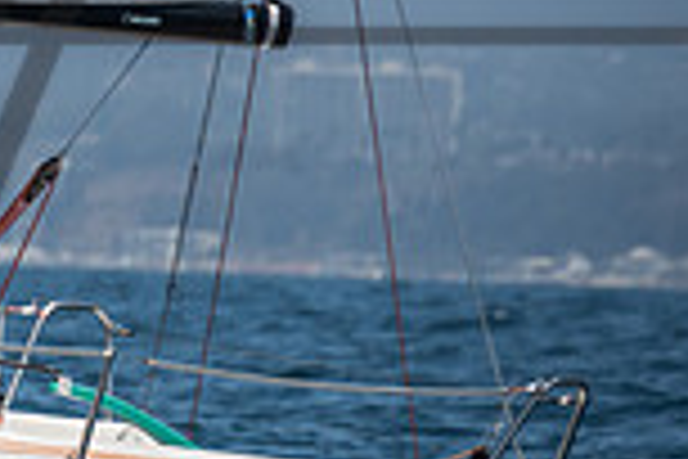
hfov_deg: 3.0
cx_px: -540
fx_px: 13014
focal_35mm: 681
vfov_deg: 2.0
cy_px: 142
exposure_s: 1/1000
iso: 400
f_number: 6.3
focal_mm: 180
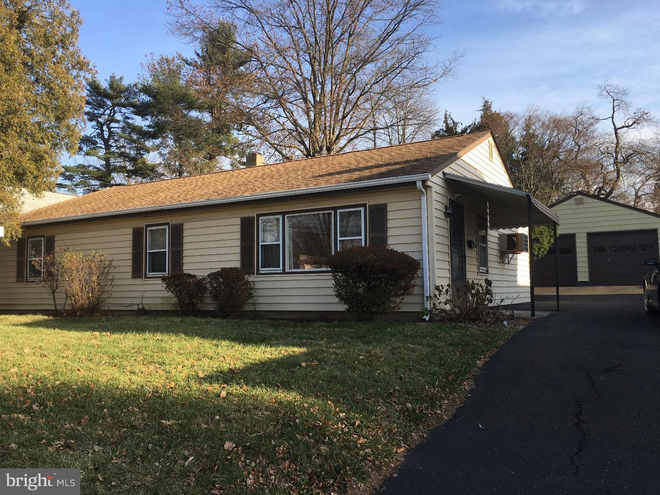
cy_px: 248
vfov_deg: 48.2
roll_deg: +0.9
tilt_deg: +3.9
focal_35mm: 29
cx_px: 330
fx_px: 553
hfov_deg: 61.7
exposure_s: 1/582
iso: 25
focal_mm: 4.15
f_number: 2.2
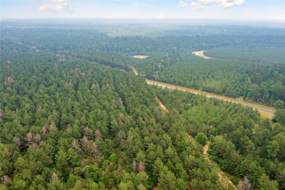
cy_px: 95
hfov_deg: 65.5
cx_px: 142
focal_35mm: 28
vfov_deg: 46.4
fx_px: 222
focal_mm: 10.26
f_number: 8
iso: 100
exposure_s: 1/40
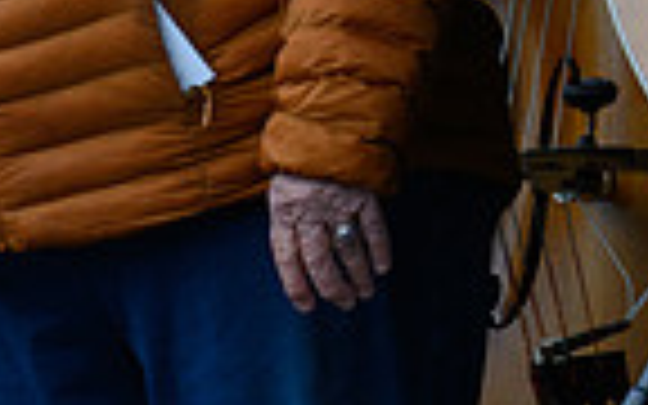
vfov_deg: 2.6
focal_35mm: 494
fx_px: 8724
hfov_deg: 4.2
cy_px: -340
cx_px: 801
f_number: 11
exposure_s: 1/250
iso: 800
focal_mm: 120
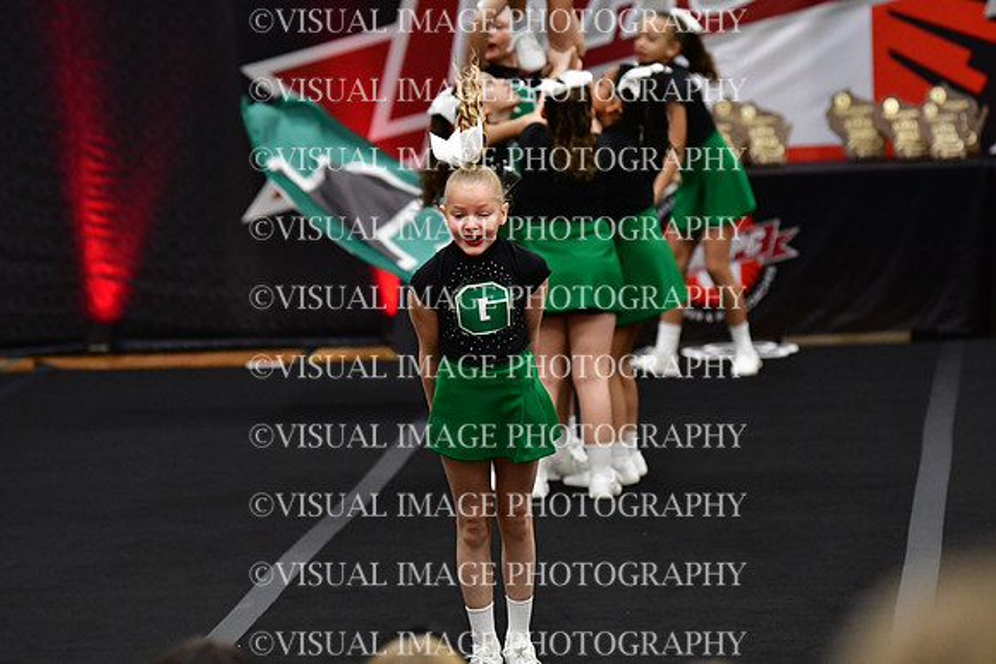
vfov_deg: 6.1
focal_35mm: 225
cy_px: 332
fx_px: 6226
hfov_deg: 9.1
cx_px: 498
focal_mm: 150
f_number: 2.8
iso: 4000
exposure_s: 1/800
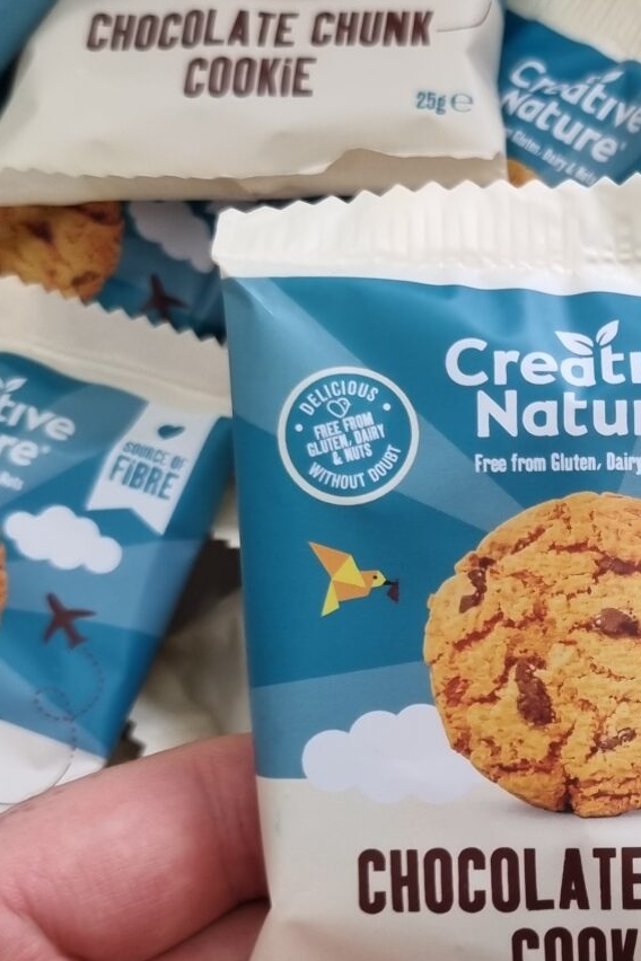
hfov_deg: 20.4
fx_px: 1736
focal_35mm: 65
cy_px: 629
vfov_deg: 30.8
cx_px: 616
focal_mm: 5.4
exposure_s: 1/100
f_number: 1.8
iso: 160
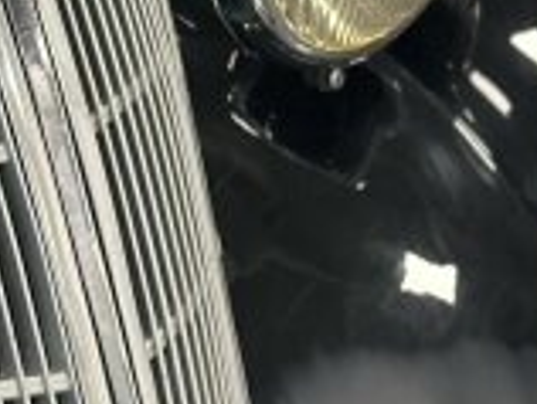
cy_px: 227
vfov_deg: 7.7
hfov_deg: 10.0
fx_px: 3014
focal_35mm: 194
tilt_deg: -22.8
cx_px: -173
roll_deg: +0.5
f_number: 1.78
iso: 200
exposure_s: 1/60
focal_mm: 6.86
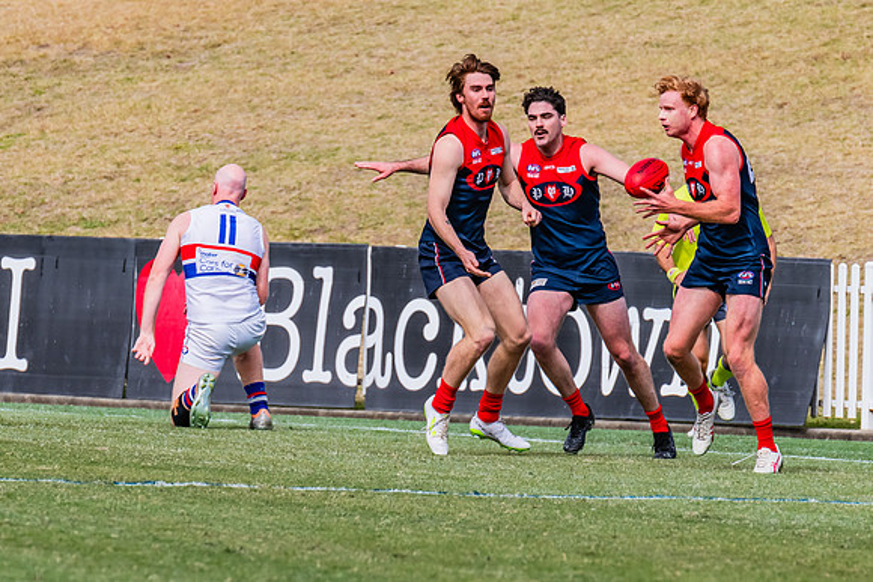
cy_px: 422
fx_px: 15967
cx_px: 431
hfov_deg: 3.1
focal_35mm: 658
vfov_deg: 2.1
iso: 800
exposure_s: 1/2000
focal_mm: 420
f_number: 9
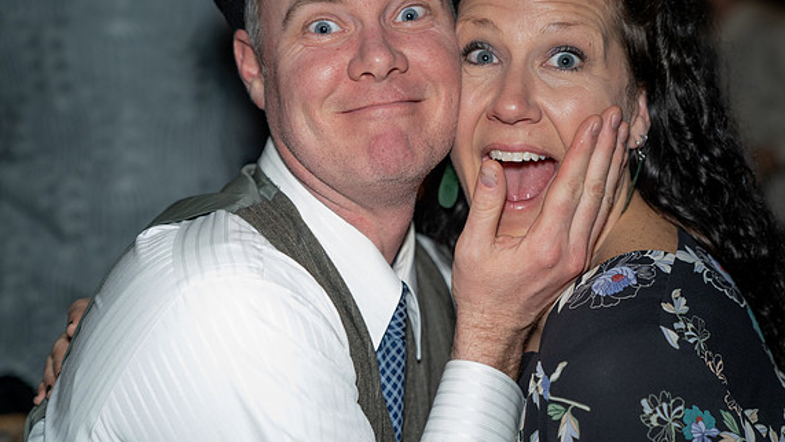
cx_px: 395
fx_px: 1374
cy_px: 211
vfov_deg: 18.3
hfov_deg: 31.9
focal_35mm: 66
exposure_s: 1/250
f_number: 2.8
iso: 2500
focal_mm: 62
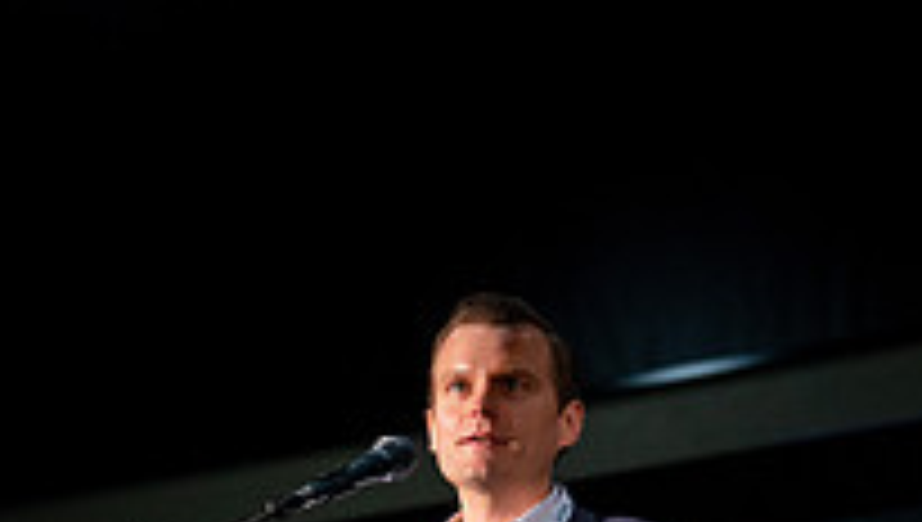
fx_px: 4774
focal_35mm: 195
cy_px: 486
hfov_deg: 11.0
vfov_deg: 6.2
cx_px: 513
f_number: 4.5
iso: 1600
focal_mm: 85
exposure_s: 1/200
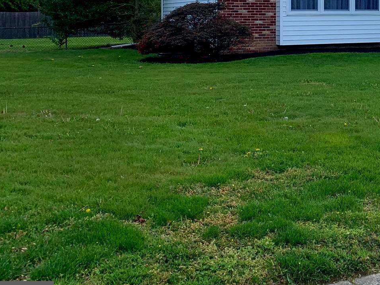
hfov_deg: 32.1
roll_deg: +0.8
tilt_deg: +2.0
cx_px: 363
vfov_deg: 25.0
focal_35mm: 56
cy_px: 7
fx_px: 615
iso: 25
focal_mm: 4.25
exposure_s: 1/2915
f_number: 1.8
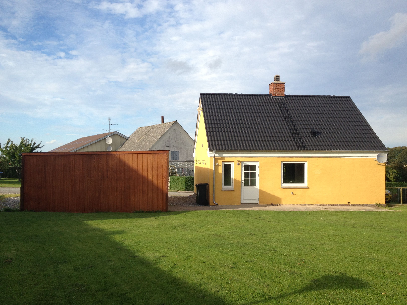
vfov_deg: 40.7
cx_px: 204
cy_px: 152
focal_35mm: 35
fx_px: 412
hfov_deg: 52.6
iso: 64
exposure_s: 1/1126
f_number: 2.4
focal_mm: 4.28
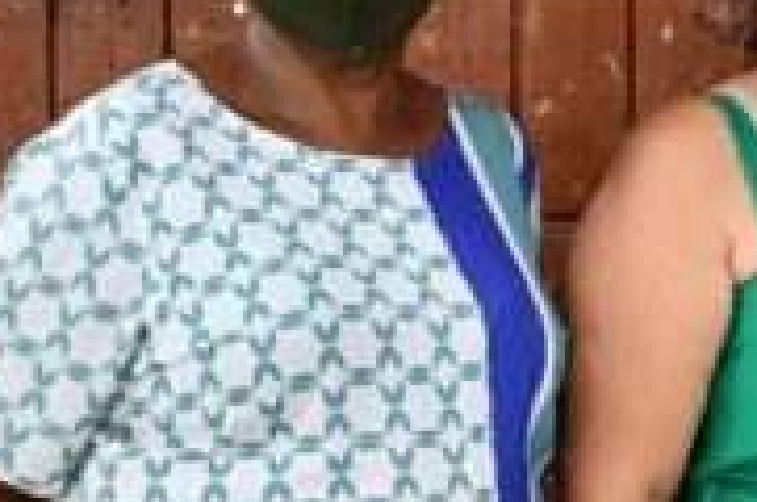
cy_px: 280
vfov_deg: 10.4
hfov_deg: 14.4
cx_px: 1196
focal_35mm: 131
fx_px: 2750
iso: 2200
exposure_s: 1/125
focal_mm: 23
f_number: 3.8
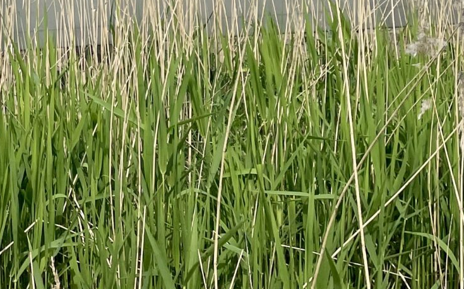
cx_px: 95
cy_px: -266
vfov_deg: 12.2
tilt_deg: +3.8
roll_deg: +0.8
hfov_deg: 21.4
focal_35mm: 96
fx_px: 1214
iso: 32
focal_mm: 4.2
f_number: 1.6
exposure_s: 1/4292
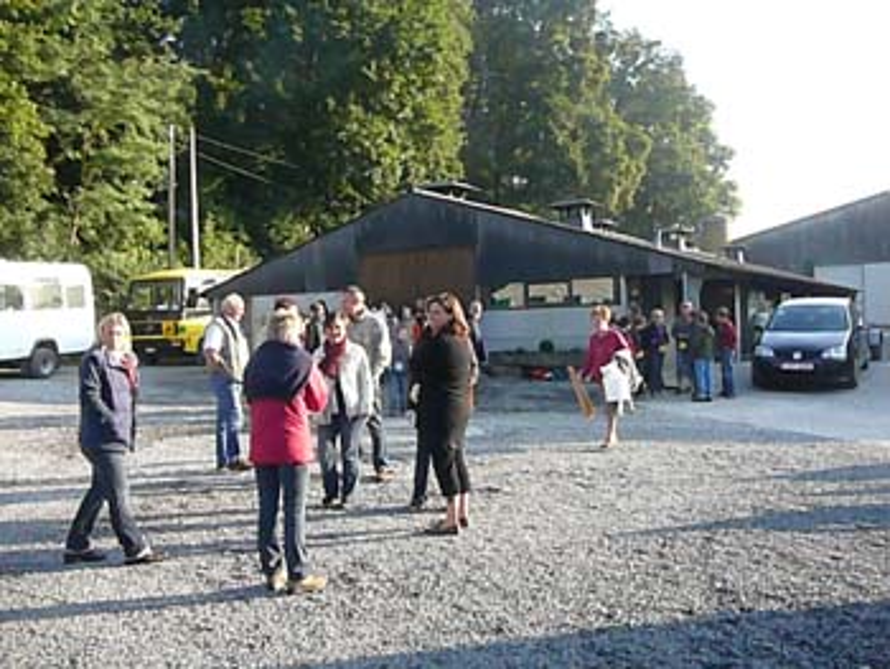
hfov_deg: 52.6
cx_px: 445
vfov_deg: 40.7
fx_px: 900
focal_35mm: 35
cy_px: 334
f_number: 5
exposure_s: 1/800
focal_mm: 5.2
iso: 800
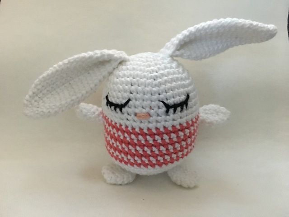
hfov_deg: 61.7
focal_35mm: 29
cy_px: 108
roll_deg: -0.4
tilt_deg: -34.2
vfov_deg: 48.2
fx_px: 242
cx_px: 144
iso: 320
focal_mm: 4.15
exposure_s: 1/17
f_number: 2.2
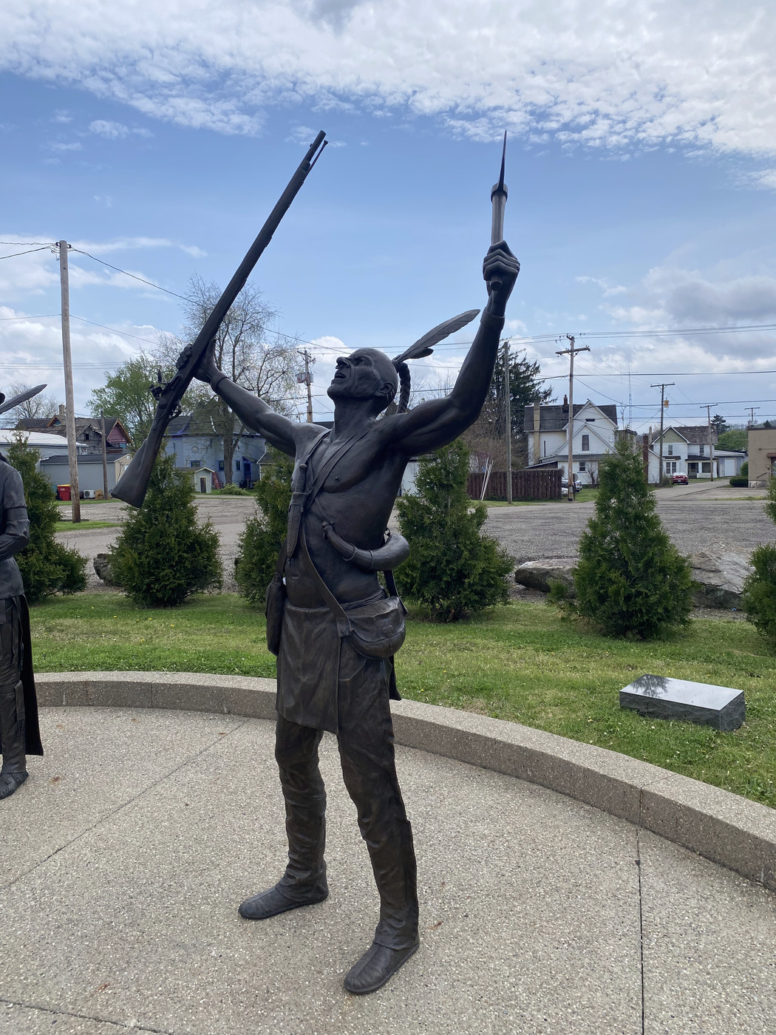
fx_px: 777
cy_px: 518
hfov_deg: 53.1
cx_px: 388
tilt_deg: -2.1
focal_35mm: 26
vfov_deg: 67.3
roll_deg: +0.9
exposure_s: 1/3846
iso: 32
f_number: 1.8
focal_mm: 4.25
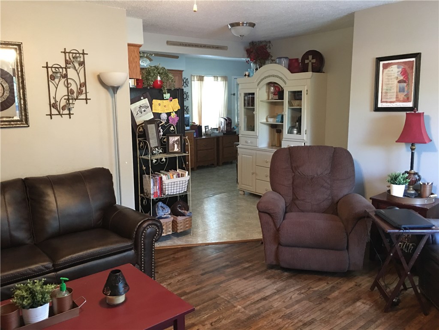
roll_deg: +0.1
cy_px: 165
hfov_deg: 61.7
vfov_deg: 48.2
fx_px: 368
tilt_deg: -8.0
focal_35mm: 29
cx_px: 220
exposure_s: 1/4
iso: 64
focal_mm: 4.15
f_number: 2.2
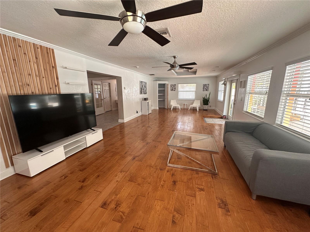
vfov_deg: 85.7
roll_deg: +0.1
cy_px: 116
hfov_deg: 102.1
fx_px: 125
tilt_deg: -10.5
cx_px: 155
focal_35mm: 14
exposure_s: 1/120
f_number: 2.2
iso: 200
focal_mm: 2.22
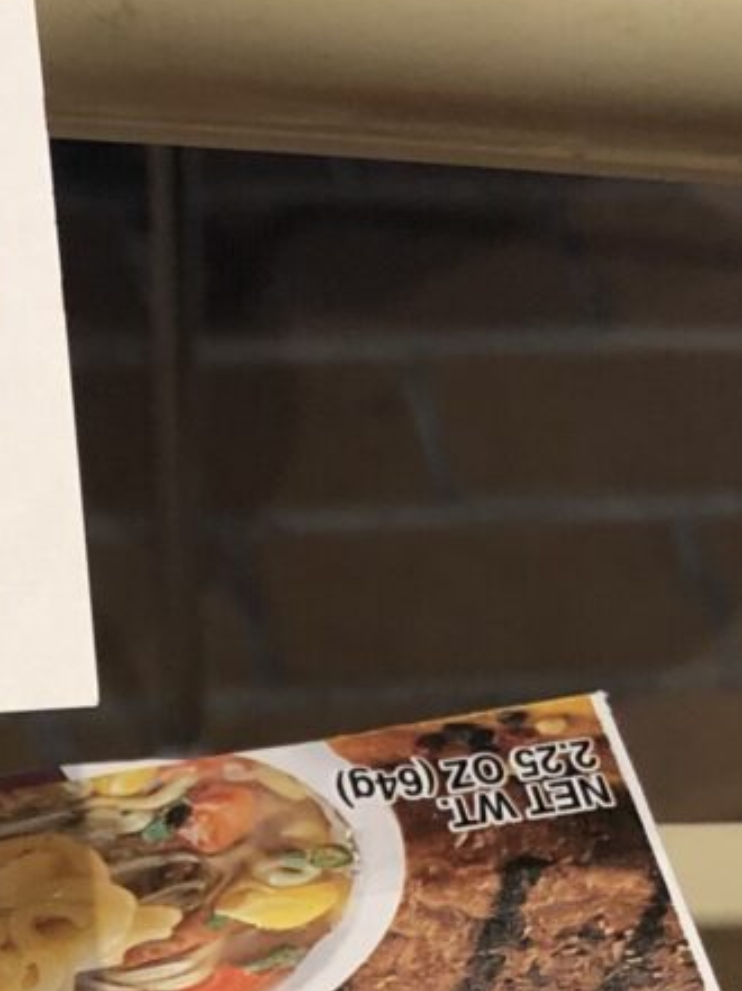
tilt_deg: -55.5
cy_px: 1371
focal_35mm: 122
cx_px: -198
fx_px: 3492
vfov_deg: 15.2
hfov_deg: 11.8
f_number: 1.8
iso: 40
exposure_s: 1/20
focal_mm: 3.99
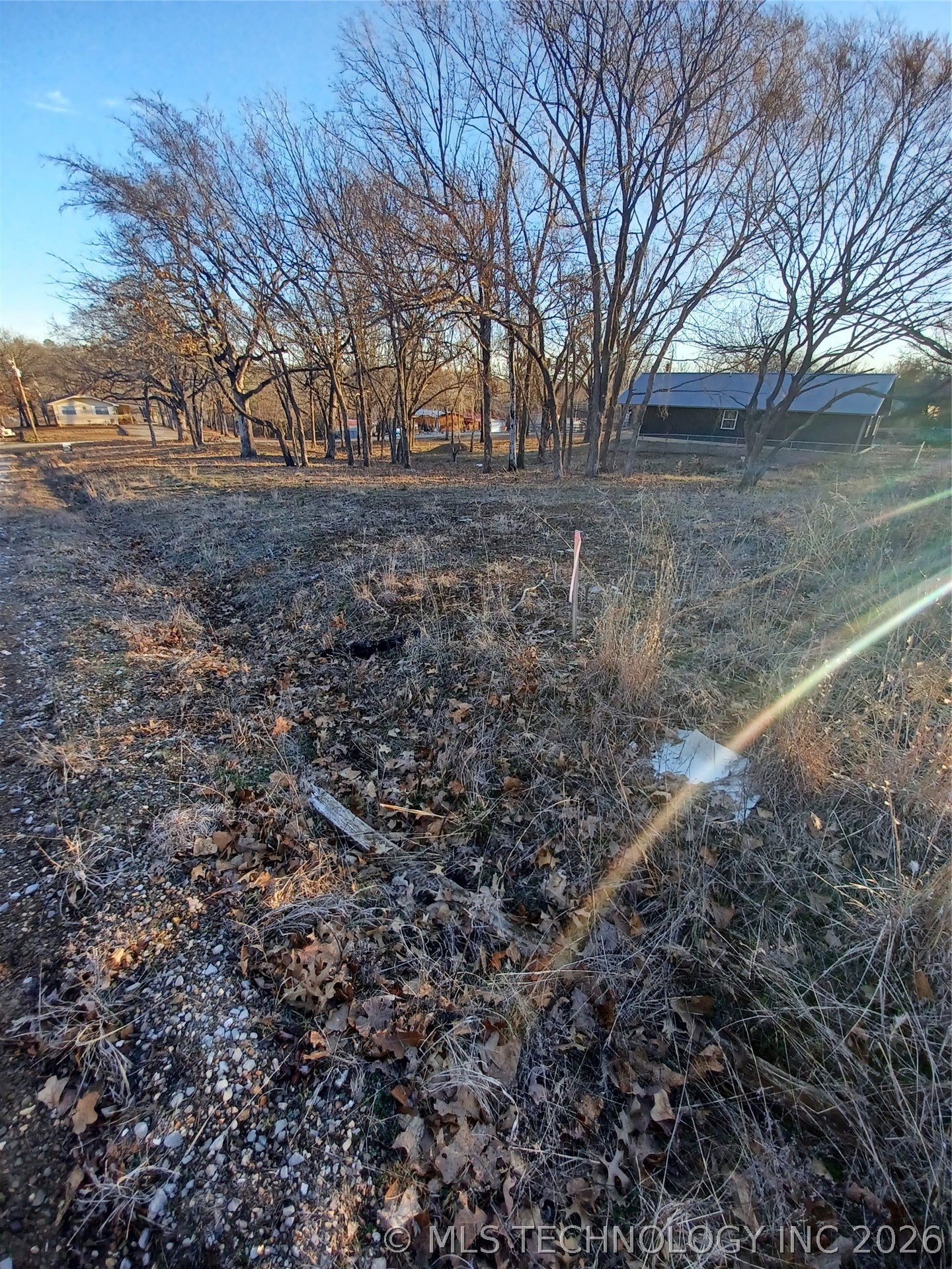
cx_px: 476
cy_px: 634
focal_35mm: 13
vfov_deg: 106.2
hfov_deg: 89.9
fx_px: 477
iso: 40
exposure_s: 1/202
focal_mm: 1.42
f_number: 2.2
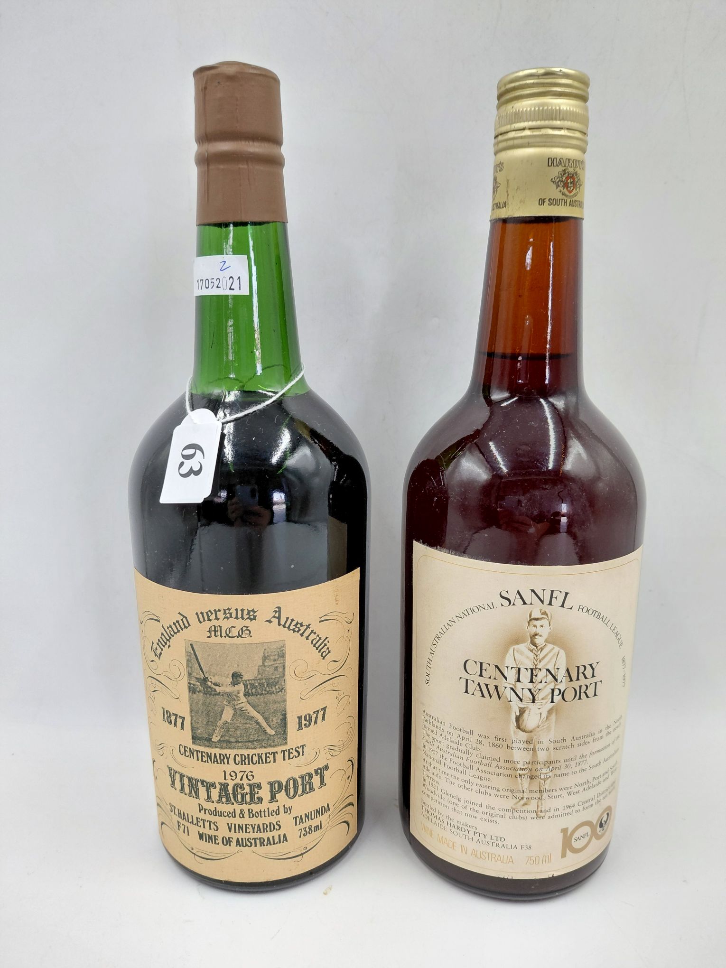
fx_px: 699
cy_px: 484
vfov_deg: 69.4
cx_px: 363
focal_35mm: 25
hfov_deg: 54.9
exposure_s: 1/100
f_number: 1.8
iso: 160
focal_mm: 4.69
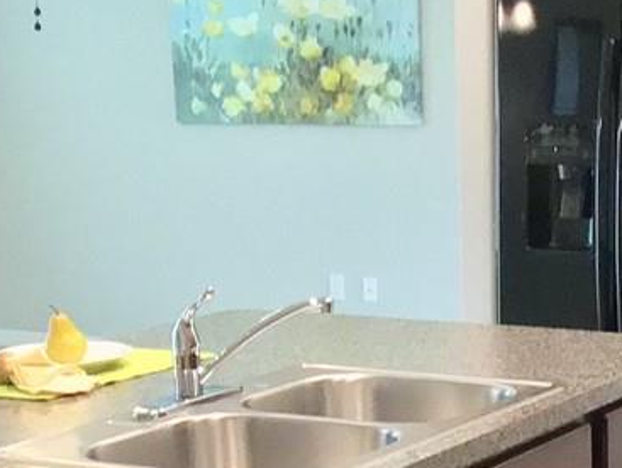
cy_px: 468
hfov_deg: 14.3
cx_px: 658
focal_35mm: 135
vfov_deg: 10.9
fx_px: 2428
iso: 200
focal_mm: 3.3
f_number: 2.4
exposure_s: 1/30
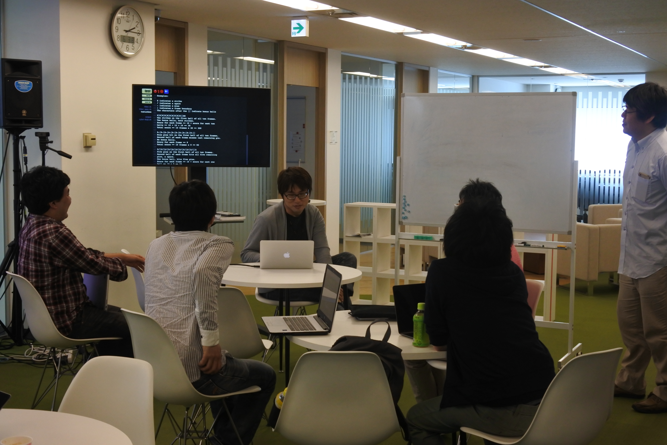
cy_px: 222
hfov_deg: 40.3
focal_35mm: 49
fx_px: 908
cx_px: 334
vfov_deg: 27.5
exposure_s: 1/125
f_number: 4.5
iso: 560
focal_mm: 18.4
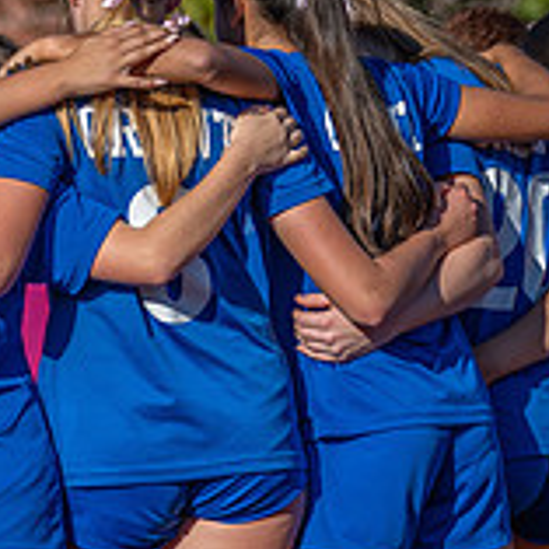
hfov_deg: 4.4
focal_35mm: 399
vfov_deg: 4.4
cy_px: 680
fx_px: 7159
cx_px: -153
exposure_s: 1/2000
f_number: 2.8
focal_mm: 102
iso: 125
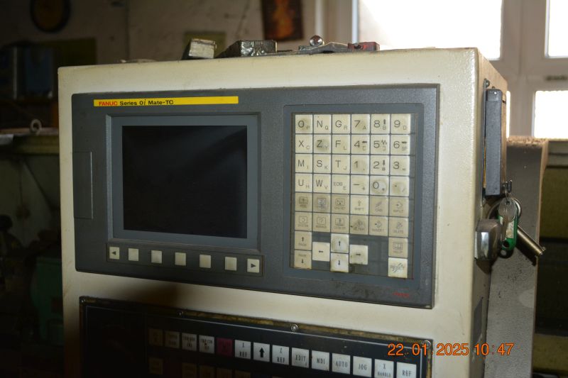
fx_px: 662
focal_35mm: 42
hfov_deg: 46.4
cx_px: 284
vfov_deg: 31.9
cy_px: 189
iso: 1000
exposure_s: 1/60
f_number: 4.5
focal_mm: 28
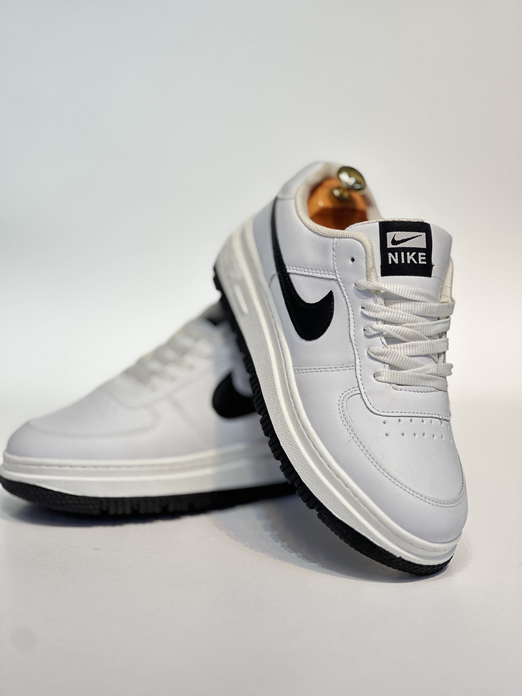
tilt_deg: -12.5
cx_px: 261
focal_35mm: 77
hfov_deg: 19.1
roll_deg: +0.6
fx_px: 1548
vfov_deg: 25.3
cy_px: 348
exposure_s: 1/121
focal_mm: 9
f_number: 2.8
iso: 125
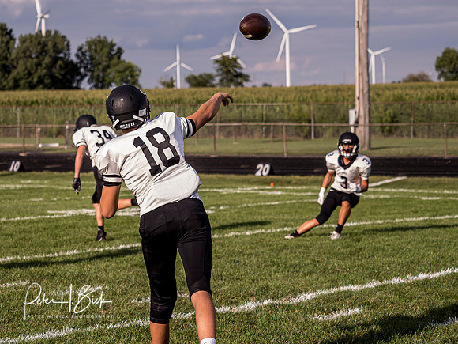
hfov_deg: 15.9
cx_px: 175
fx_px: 1633
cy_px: 147
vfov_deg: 12.0
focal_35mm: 123
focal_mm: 50
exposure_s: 1/1250
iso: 80
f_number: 2.8
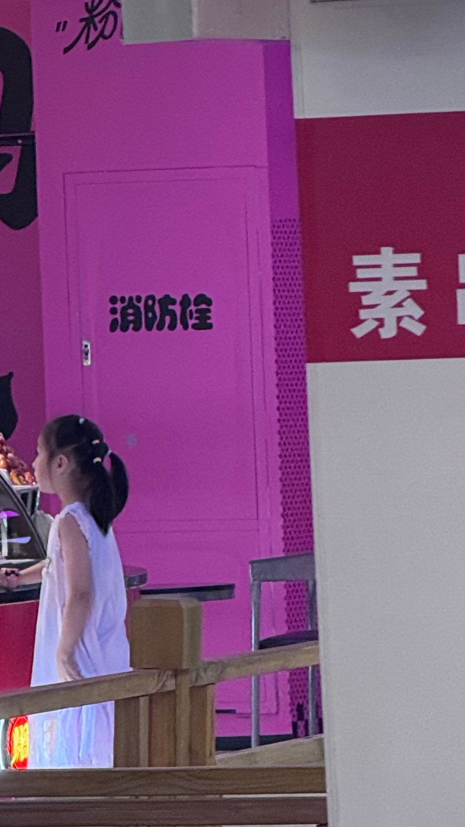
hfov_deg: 3.4
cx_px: 30
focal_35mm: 356
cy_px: 93
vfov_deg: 6.1
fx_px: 7804
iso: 125
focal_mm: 15.66
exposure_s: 1/100
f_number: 2.8
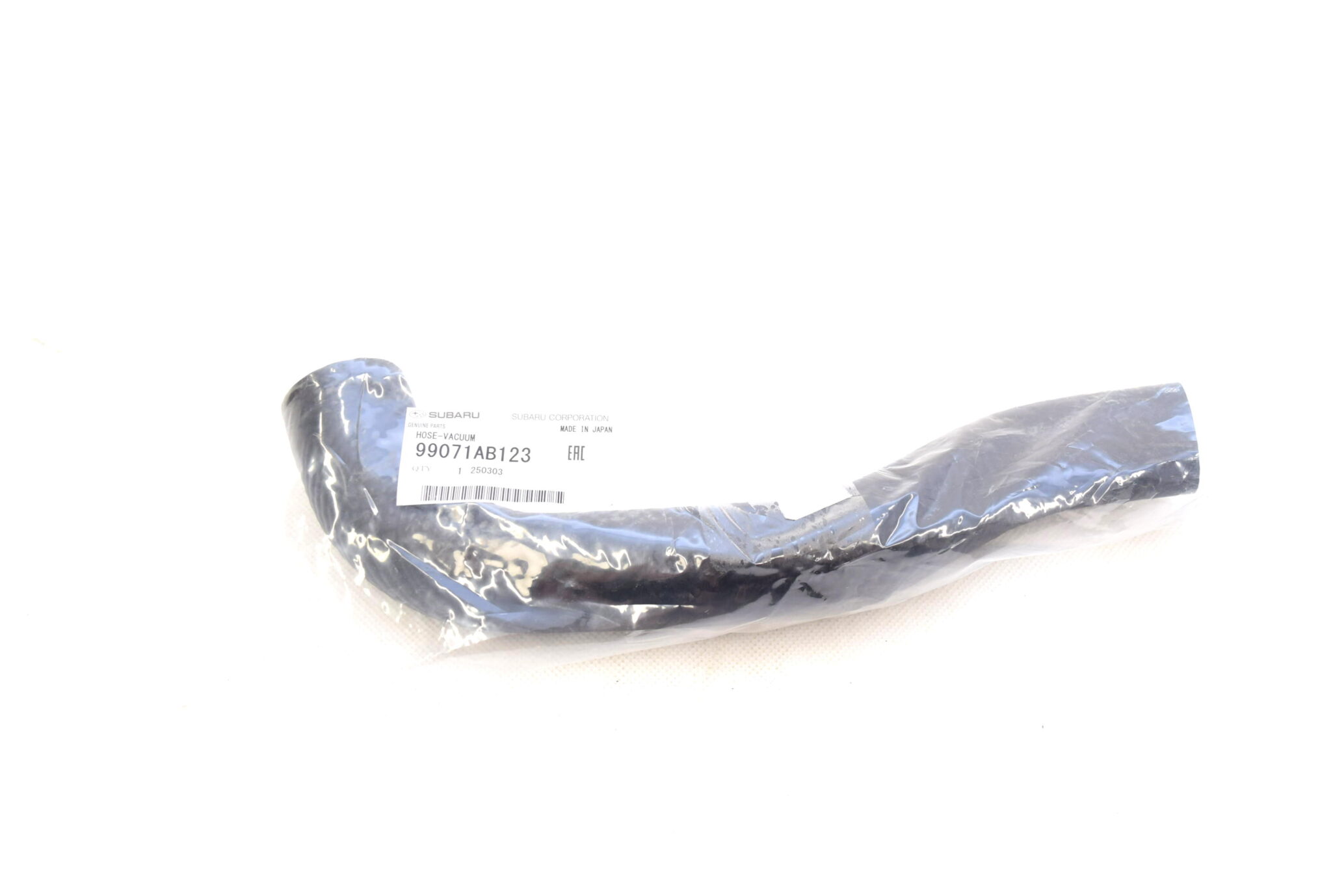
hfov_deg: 51.3
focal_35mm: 38
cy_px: 446
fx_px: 1389
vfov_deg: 35.5
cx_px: 666
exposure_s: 1/125
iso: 400
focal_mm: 25
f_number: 5.6
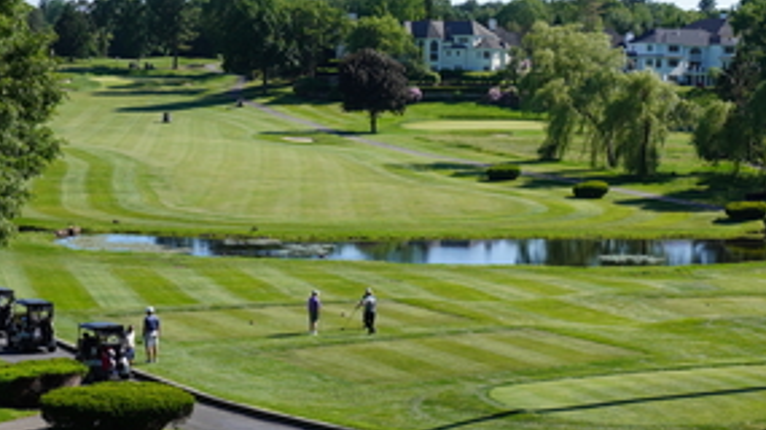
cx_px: 505
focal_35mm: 76
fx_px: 1545
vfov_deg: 15.8
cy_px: 155
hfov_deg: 27.7
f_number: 10
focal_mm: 23
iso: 100
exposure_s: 1/125
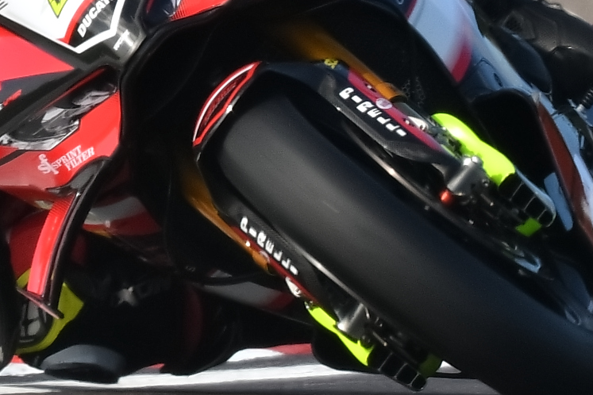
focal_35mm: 2676
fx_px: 44076
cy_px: 27
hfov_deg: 0.8
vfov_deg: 0.5
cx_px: 248
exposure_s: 1/1250
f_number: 7.1
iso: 320
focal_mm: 500
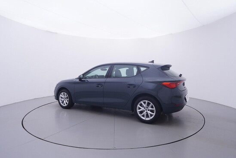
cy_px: 79
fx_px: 148
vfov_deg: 56.2
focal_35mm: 22
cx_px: 118
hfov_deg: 77.3
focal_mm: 15
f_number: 5
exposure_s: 1/80
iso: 200
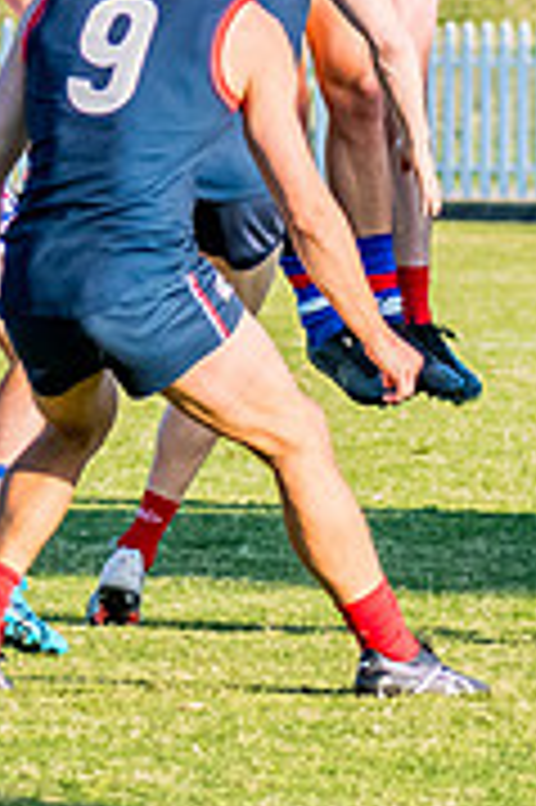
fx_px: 20048
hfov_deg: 1.5
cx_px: 392
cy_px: -127
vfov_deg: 2.3
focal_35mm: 896
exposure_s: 1/1600
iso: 800
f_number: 7.1
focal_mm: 170
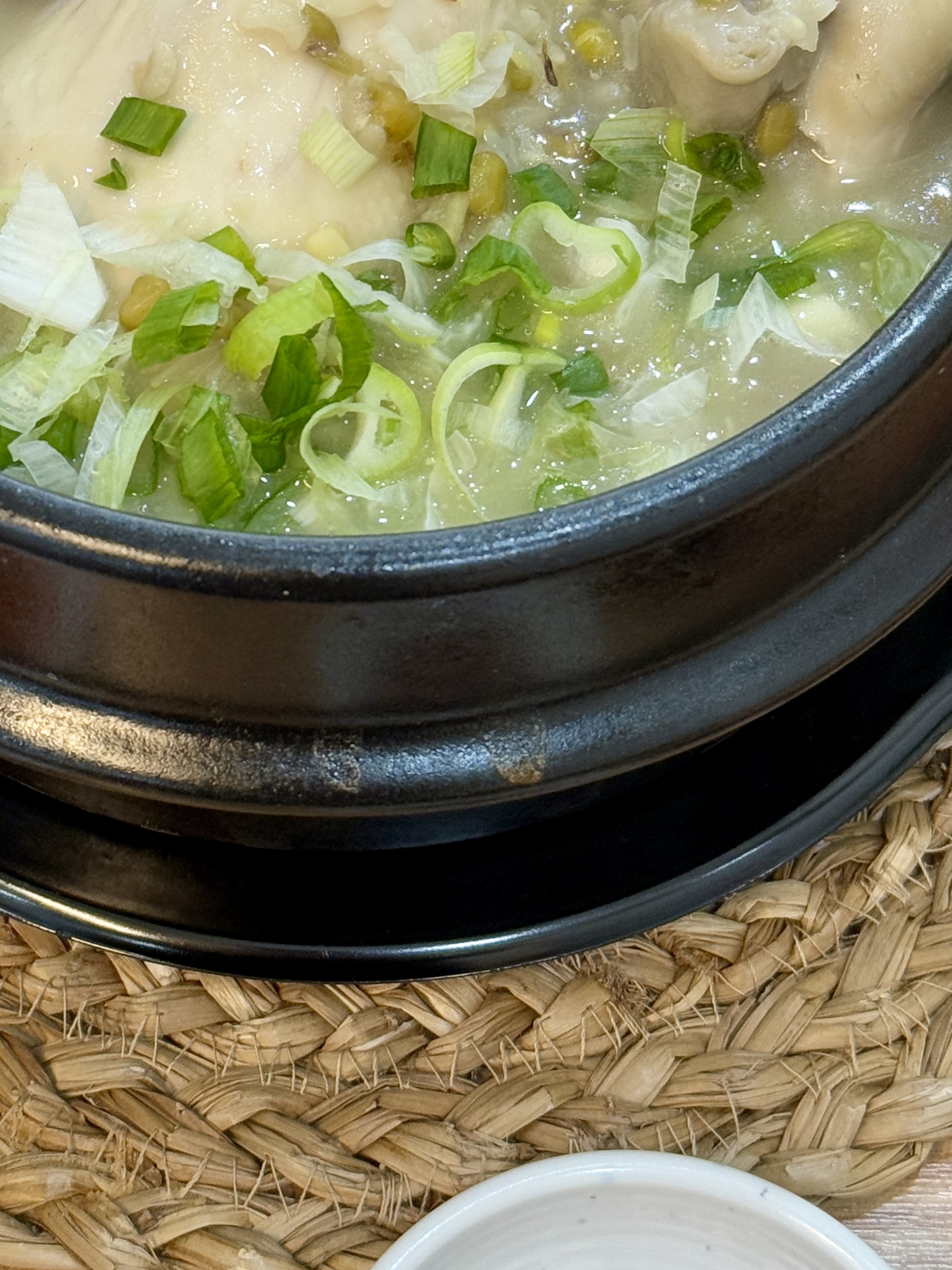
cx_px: 331
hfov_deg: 16.2
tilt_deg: -53.5
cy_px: 247
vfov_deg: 21.3
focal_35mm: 91
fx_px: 3337
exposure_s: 1/60
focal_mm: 6.76
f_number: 1.78
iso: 80
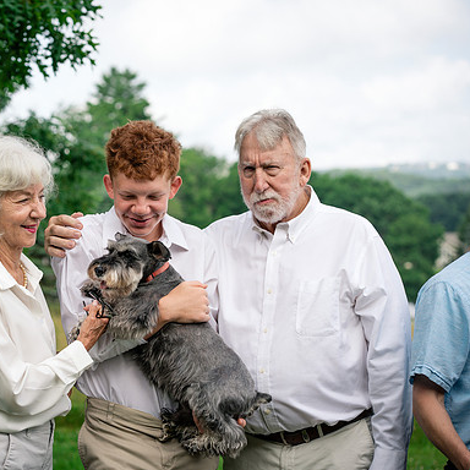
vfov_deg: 16.0
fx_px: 1674
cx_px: 132
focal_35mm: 109
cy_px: 236
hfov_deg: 15.9
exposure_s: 1/500
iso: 200
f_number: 4.5
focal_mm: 85
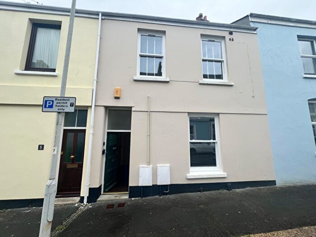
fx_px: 119
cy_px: 118
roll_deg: +1.0
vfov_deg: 89.9
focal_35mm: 13
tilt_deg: +8.0
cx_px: 158
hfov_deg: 106.2
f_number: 1.8
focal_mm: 1.57
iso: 32
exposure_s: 1/217
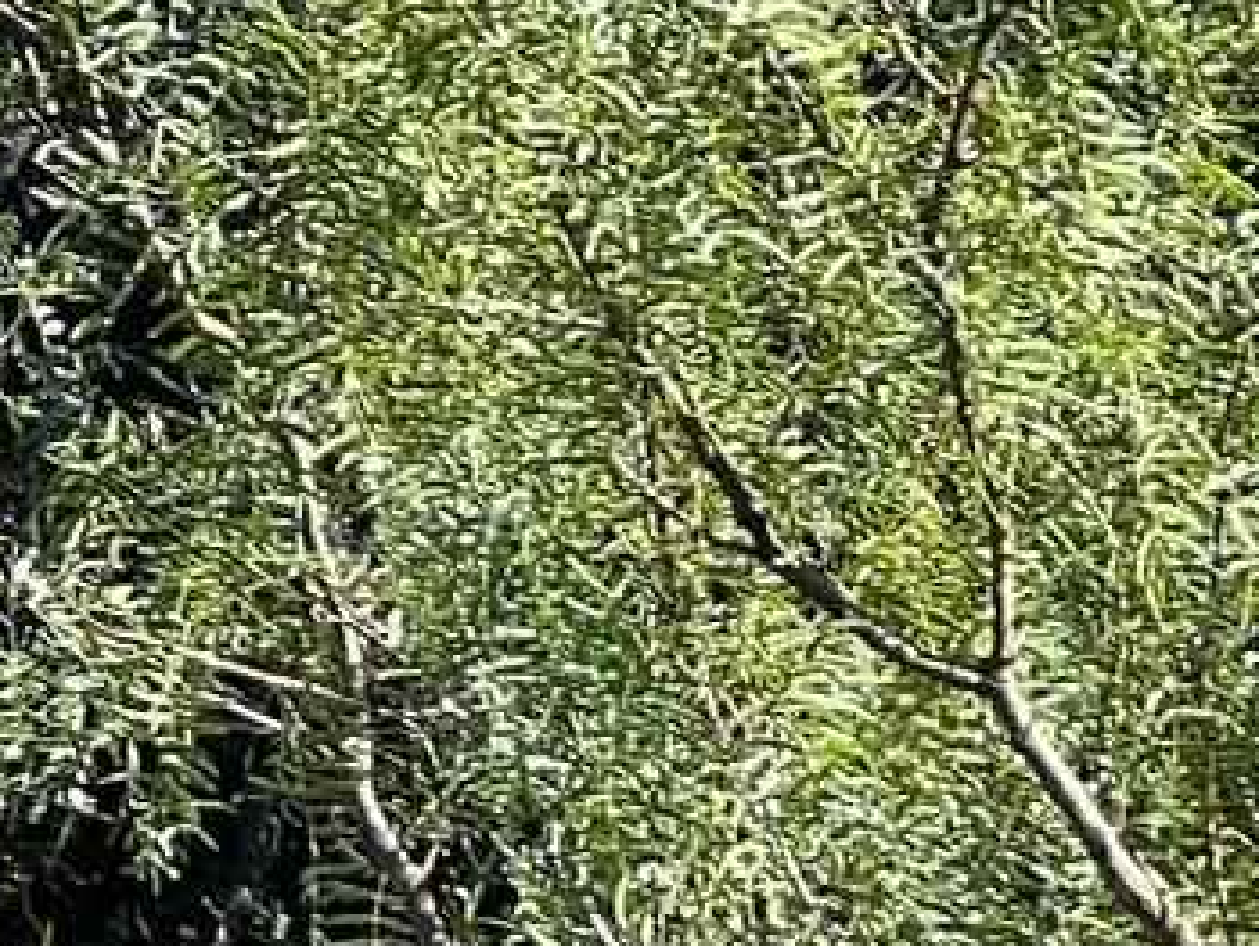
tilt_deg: -0.1
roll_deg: +2.1
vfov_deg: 3.3
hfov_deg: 4.5
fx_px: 16123
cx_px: 1572
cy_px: 2539
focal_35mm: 443
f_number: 2.8
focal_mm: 9
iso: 32
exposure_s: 1/251
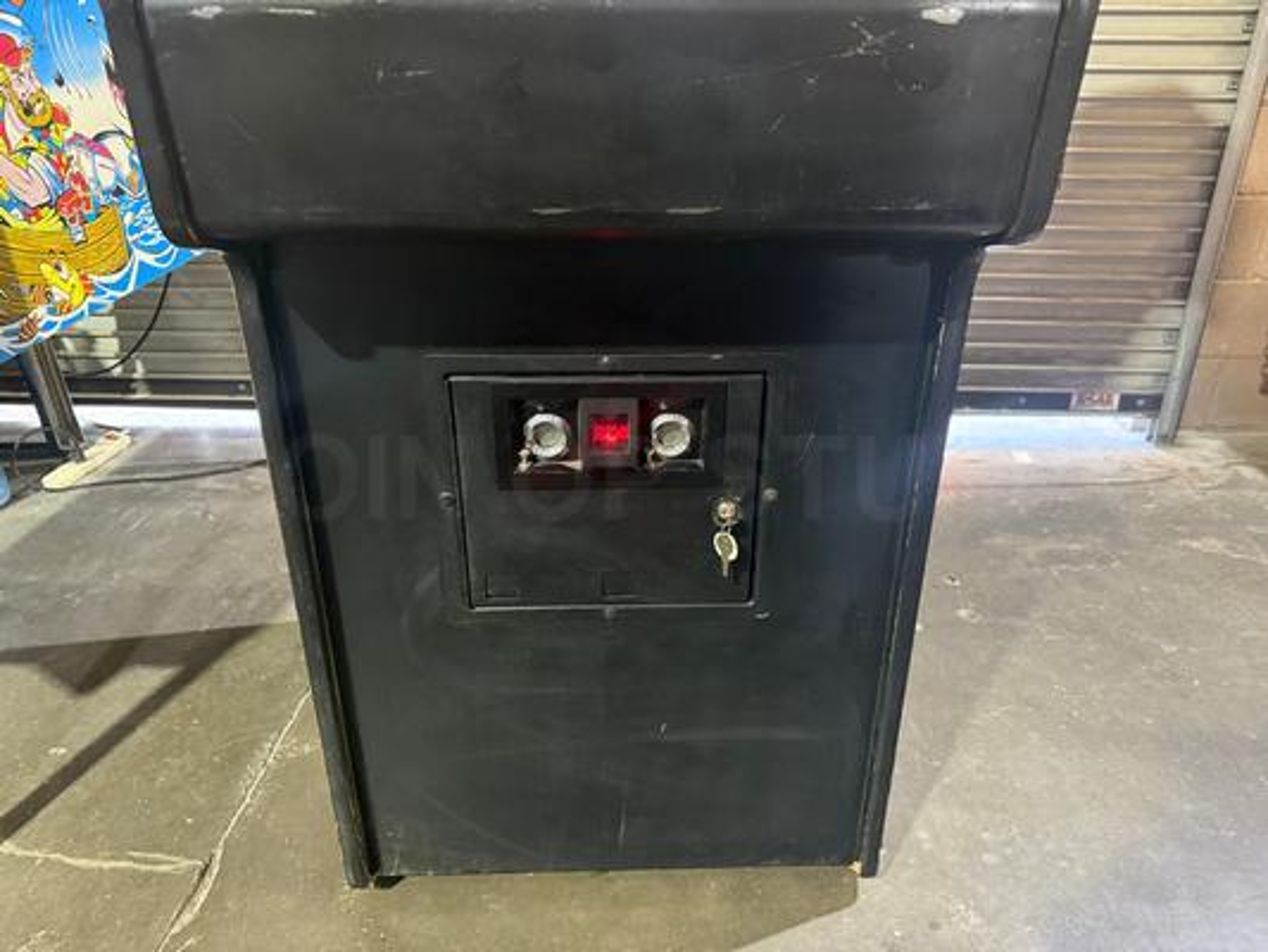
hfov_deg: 71.6
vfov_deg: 56.8
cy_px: 476
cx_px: 634
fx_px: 879
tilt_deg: -24.7
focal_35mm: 24
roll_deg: -0.2
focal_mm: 6.76
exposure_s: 1/40
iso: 1000
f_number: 1.78
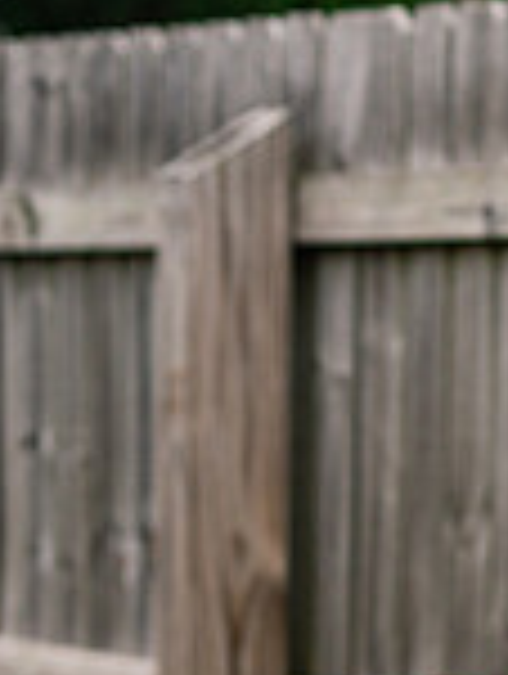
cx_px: 926
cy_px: 745
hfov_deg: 4.7
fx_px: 6166
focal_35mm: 316
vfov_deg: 6.2
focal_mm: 85
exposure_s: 1/1000
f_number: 3.5
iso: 400
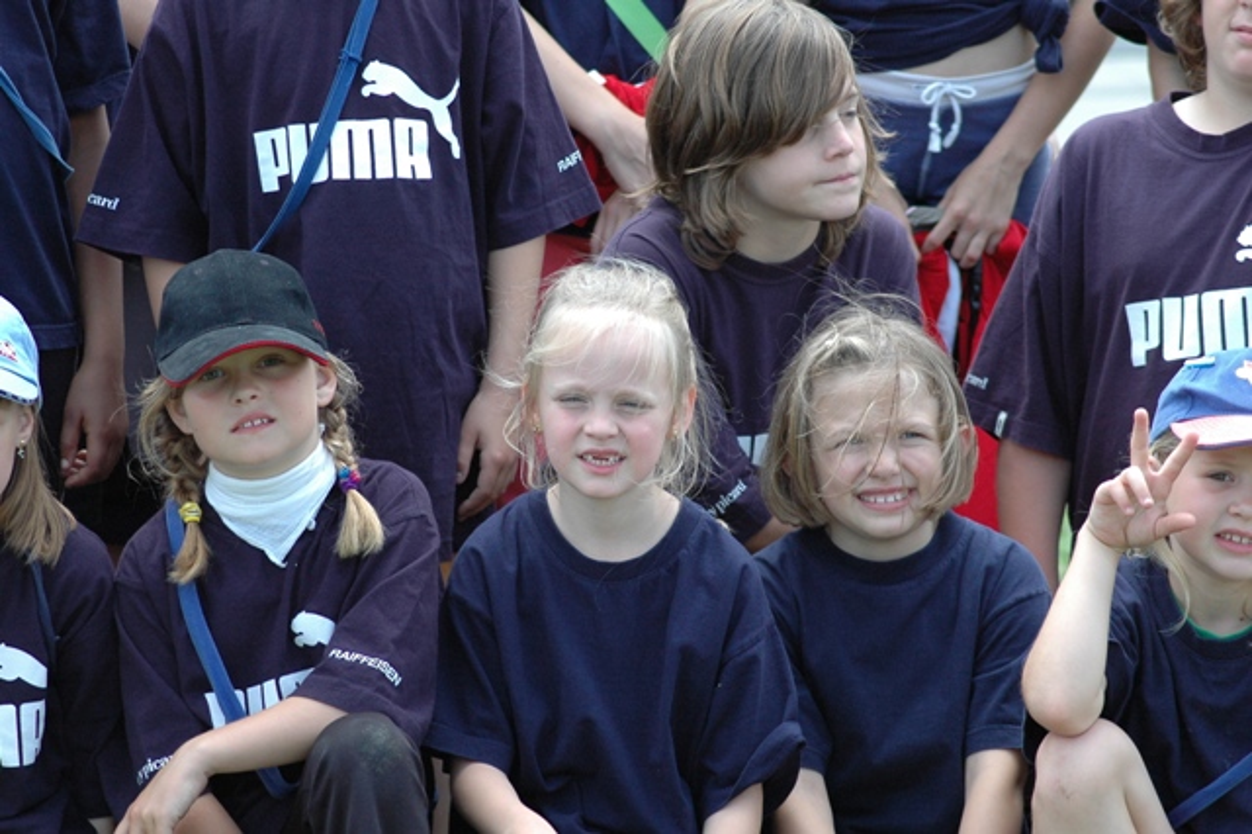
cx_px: 626
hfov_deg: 10.2
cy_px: 417
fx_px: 7039
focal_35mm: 202
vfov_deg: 6.8
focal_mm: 135
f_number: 5.6
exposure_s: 1/500
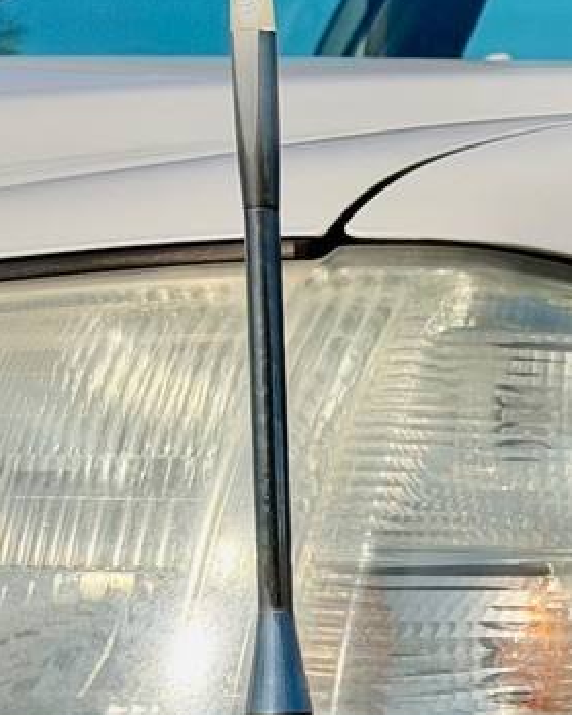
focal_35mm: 172
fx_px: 3641
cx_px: 814
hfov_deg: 8.8
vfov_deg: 11.0
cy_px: 873
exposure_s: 1/11364
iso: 80
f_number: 1.78
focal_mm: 6.76
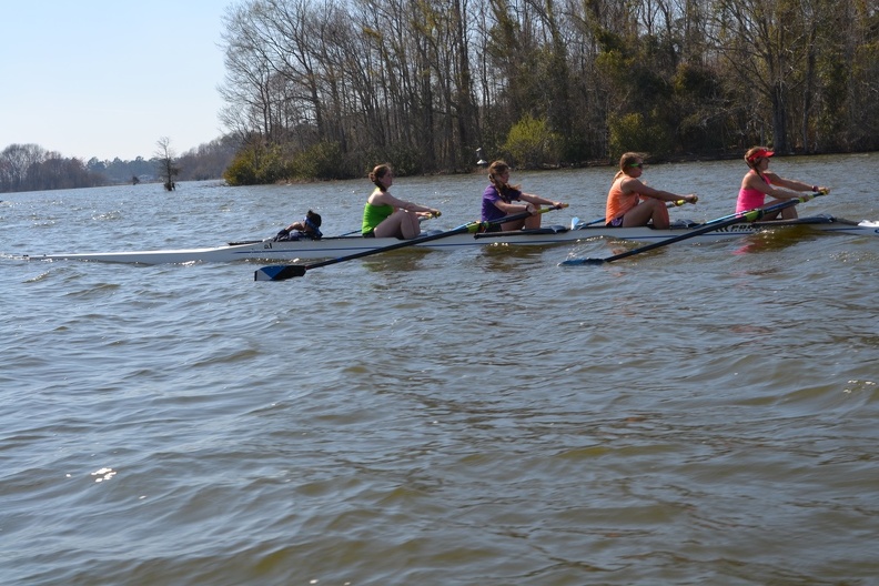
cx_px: 440
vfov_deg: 25.1
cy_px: 293
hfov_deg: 36.9
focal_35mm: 54
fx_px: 1318
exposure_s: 1/250
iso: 100
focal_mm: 36
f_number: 8
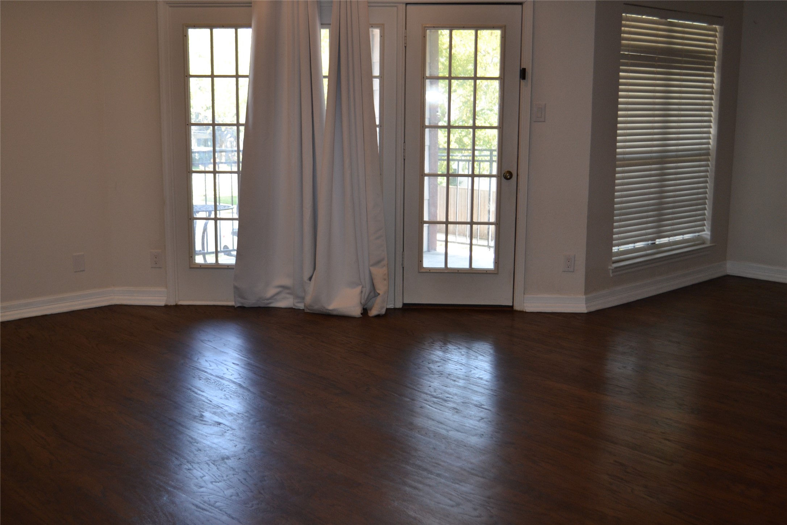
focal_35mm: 39
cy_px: 262
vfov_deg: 34.2
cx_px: 394
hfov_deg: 49.6
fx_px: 853
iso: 400
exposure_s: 1/100
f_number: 4.2
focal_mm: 26
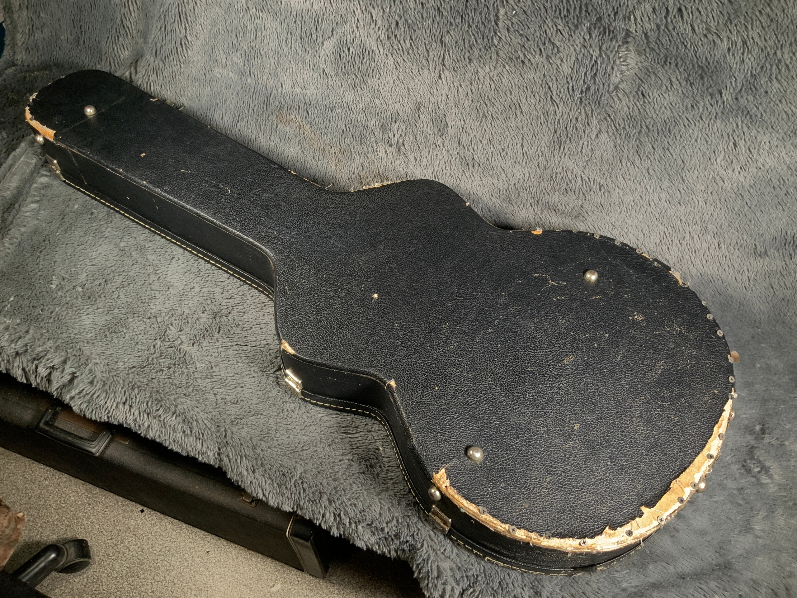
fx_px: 668
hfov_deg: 61.7
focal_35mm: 29
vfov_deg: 48.2
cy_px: 299
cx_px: 398
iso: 80
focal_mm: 3
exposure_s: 1/52
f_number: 1.8
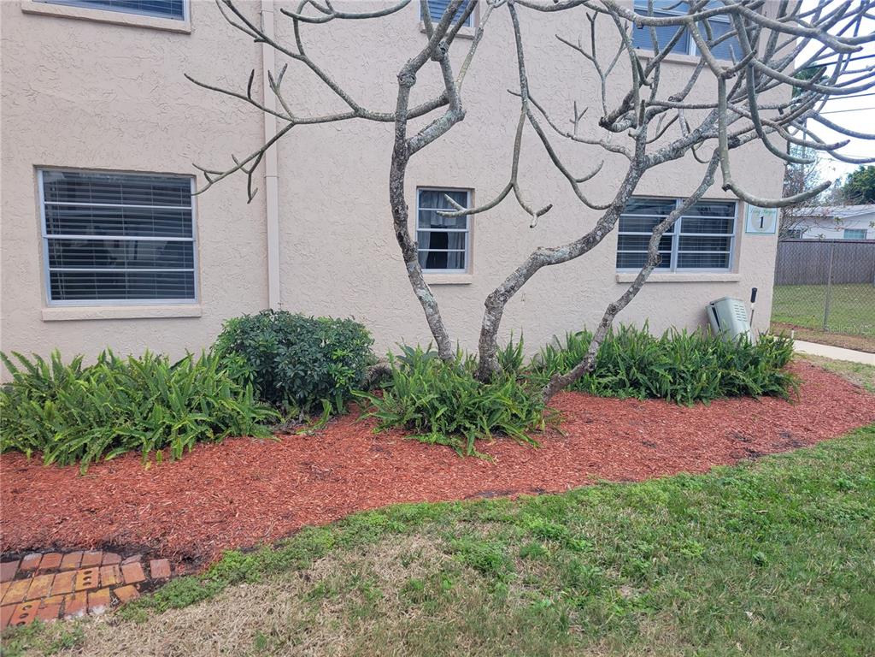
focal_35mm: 26
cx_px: 438
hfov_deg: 67.3
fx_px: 657
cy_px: 328
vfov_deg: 53.1
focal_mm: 5.4
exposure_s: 1/621
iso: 40
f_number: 1.8
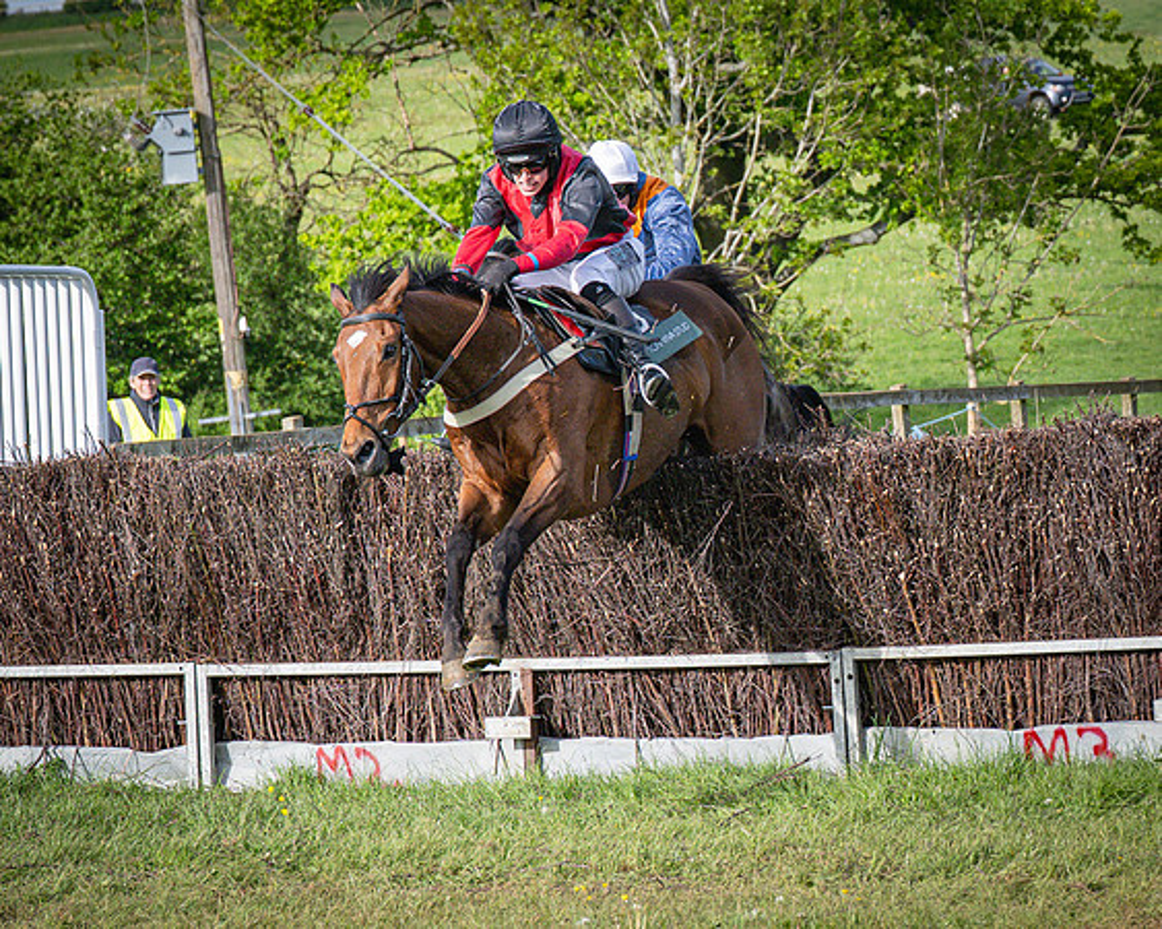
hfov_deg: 9.4
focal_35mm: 206
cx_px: 767
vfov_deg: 7.5
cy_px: 522
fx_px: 7066
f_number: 4
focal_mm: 70
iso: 400
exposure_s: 1/2500
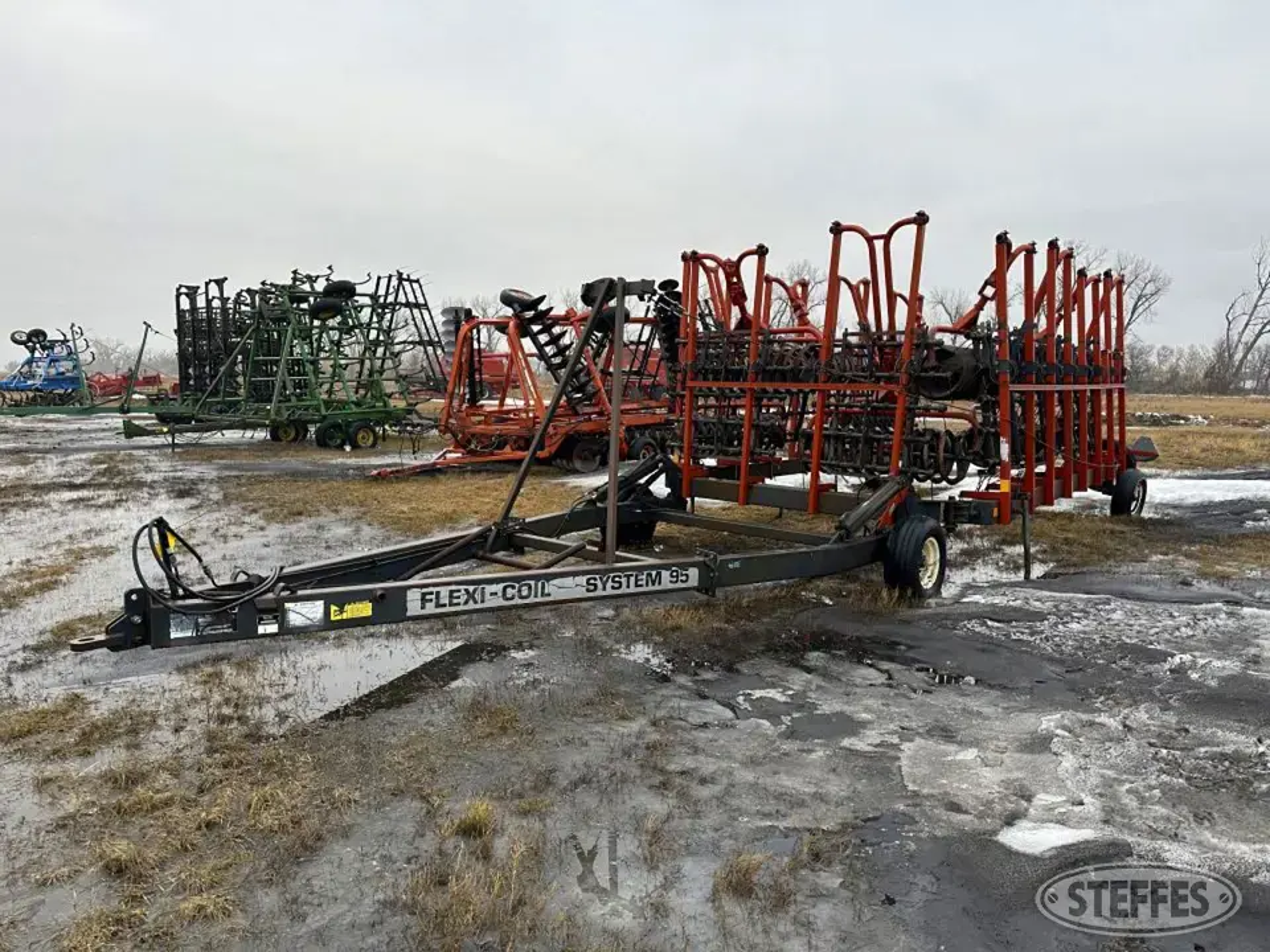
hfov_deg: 71.6
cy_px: 476
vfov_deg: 56.8
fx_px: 881
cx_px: 635
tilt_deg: -7.2
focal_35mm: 24
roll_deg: -0.6
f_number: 1.78
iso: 64
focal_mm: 6.86
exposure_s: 1/240
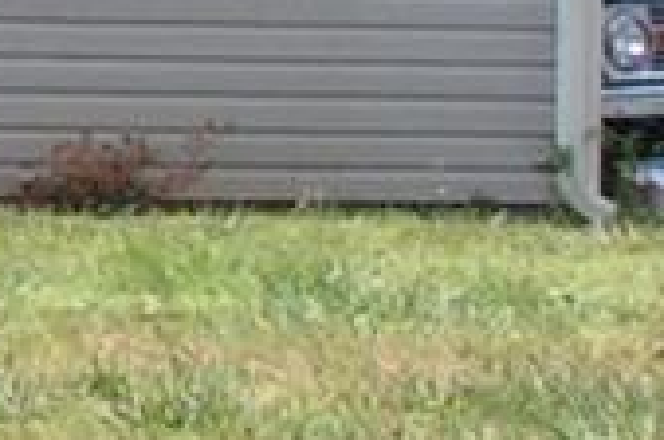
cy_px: -609
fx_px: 6830
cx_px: -1631
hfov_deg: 5.1
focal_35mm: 371
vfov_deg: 3.6
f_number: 5.6
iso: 50
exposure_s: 1/100
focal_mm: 7.3
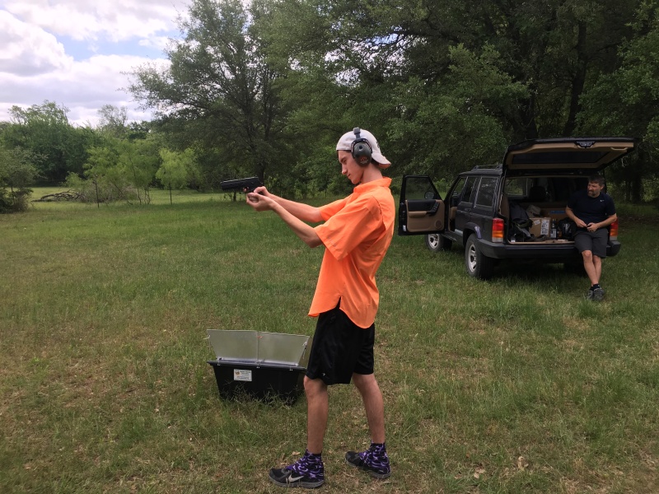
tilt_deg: -8.8
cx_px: 330
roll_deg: +1.5
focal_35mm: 29
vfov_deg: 48.2
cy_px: 247
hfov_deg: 61.7
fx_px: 552
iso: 25
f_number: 2.2
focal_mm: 4.15
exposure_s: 1/545
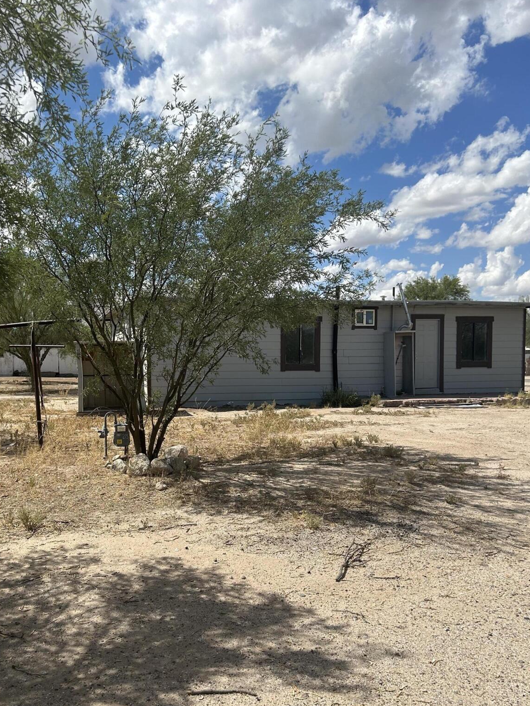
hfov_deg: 41.6
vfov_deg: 53.7
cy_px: 405
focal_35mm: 34
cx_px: 207
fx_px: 694
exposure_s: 1/6579
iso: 50
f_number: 1.5
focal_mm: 5.7
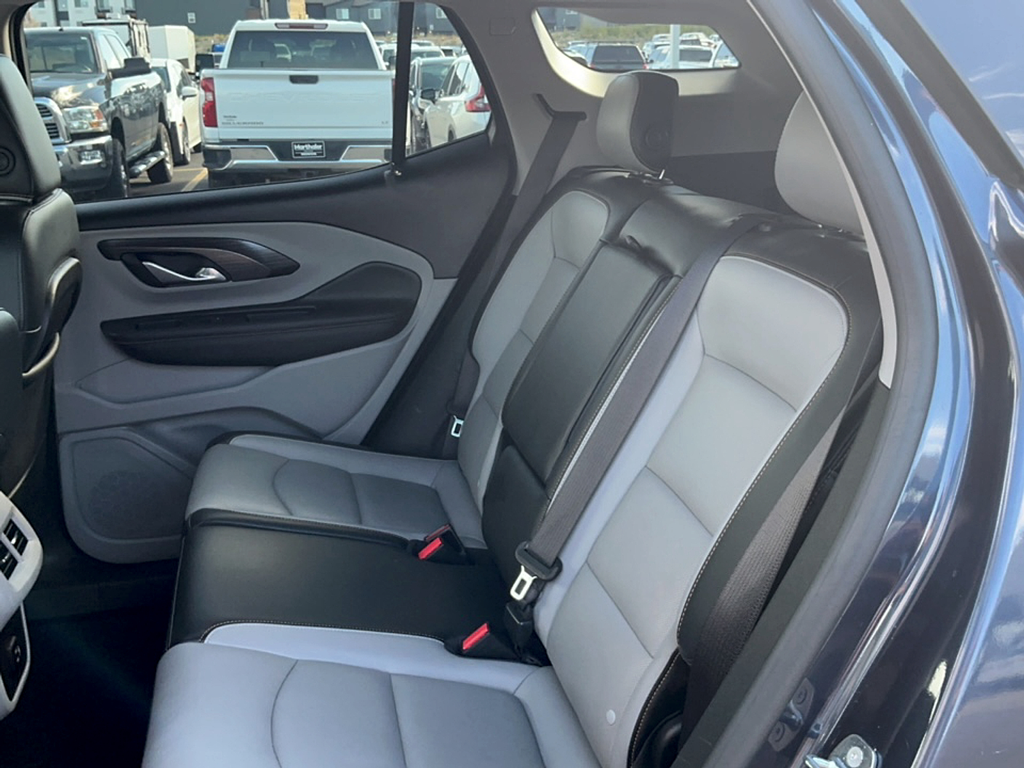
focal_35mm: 30
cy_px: 384
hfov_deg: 60.0
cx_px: 512
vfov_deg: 46.8
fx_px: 887
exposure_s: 1/60
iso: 25
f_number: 1.8
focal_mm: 3
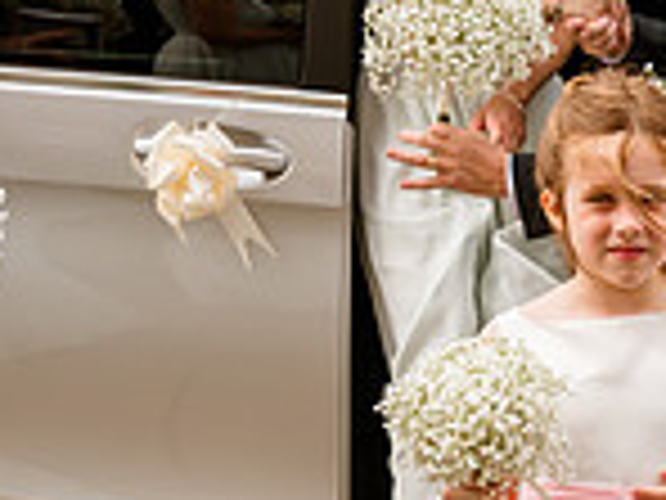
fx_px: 3617
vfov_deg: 7.9
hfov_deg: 10.5
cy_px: 446
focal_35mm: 188
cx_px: 540
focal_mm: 50
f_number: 5
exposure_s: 1/2000
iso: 360
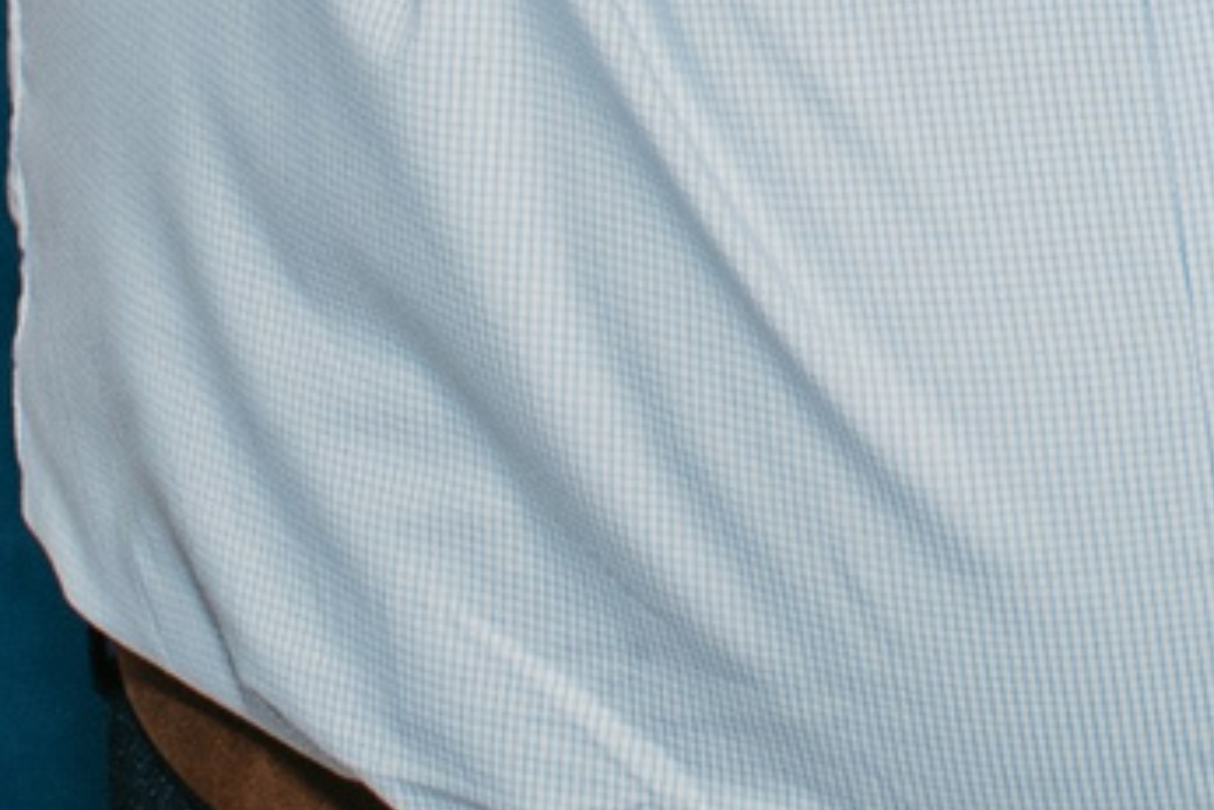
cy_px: -1650
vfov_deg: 4.9
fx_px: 8906
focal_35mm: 264
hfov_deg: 7.6
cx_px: 1874
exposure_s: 1/160
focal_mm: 35
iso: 500
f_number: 4
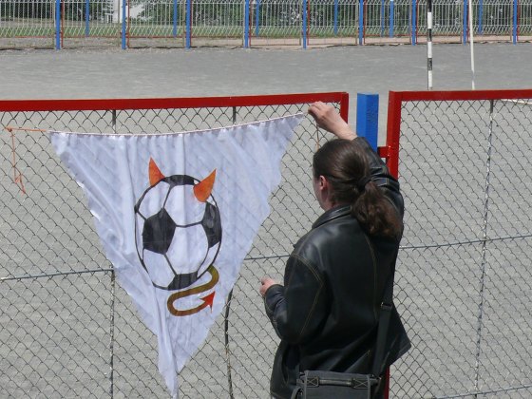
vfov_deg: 11.6
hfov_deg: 15.4
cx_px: 266
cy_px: 200
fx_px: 1967
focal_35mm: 128
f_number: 7.1
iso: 100
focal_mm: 15.2
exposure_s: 1/400
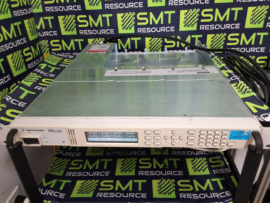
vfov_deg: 49.7
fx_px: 218
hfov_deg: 63.4
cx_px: 135
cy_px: 102
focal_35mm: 28
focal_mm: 2.91
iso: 200
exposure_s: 1/40
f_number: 1.9
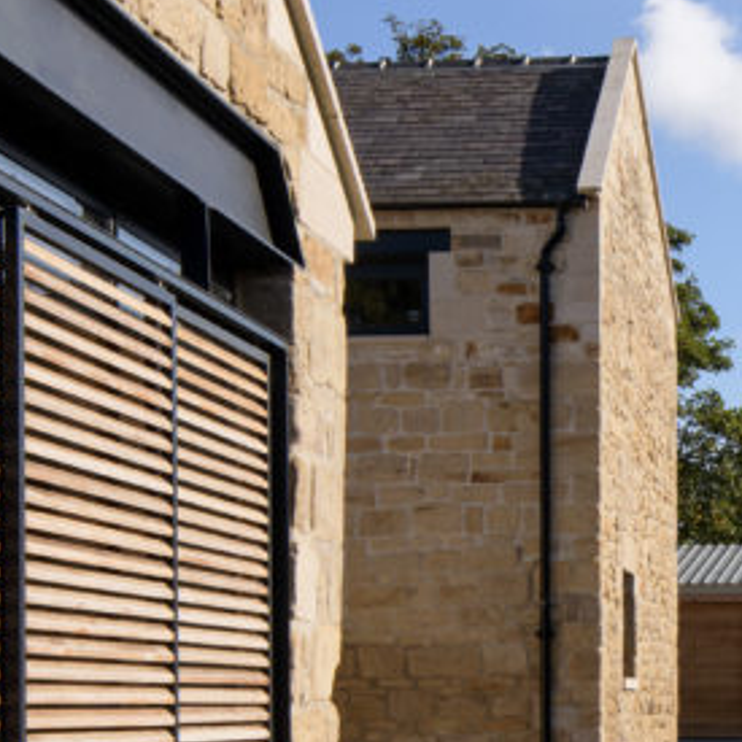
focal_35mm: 88
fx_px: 2134
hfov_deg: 19.2
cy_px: 140
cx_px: 715
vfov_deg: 19.5
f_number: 11
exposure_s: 1/200
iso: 160
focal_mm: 19
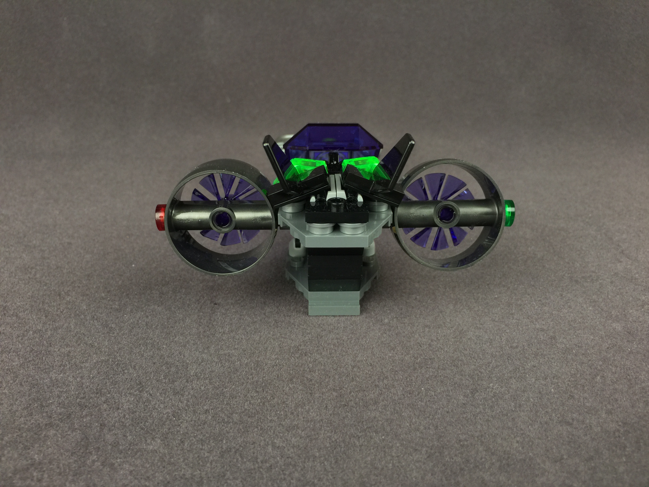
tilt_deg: -22.7
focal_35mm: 29
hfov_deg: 61.7
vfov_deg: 48.2
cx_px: 324
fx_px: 544
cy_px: 244
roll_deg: +0.9
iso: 40
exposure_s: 1/30
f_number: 2.2
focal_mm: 4.15
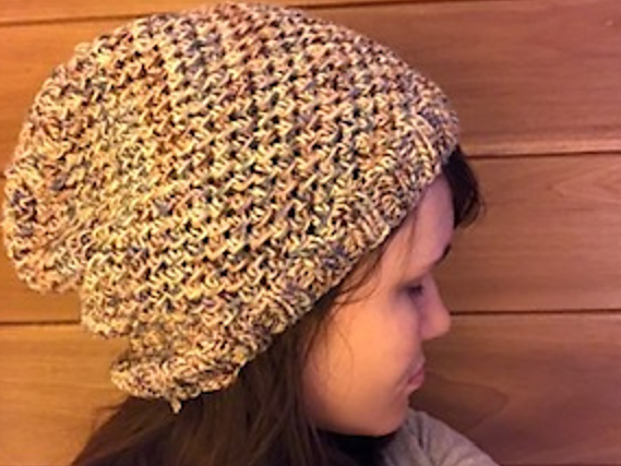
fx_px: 646
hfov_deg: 51.3
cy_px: 252
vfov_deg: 39.6
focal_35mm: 36
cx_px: 284
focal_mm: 2.87
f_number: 2.2
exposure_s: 1/15
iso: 500
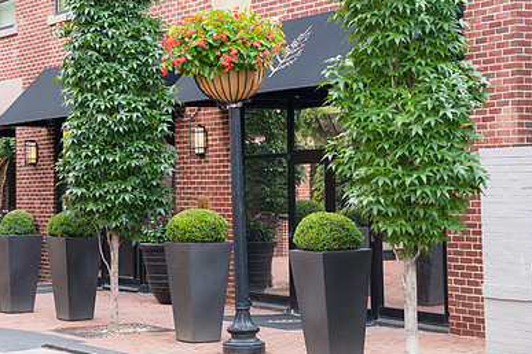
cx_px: 154
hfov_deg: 21.8
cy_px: 123
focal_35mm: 93
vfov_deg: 14.7
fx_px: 1374
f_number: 4
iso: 180
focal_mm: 62
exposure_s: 1/125
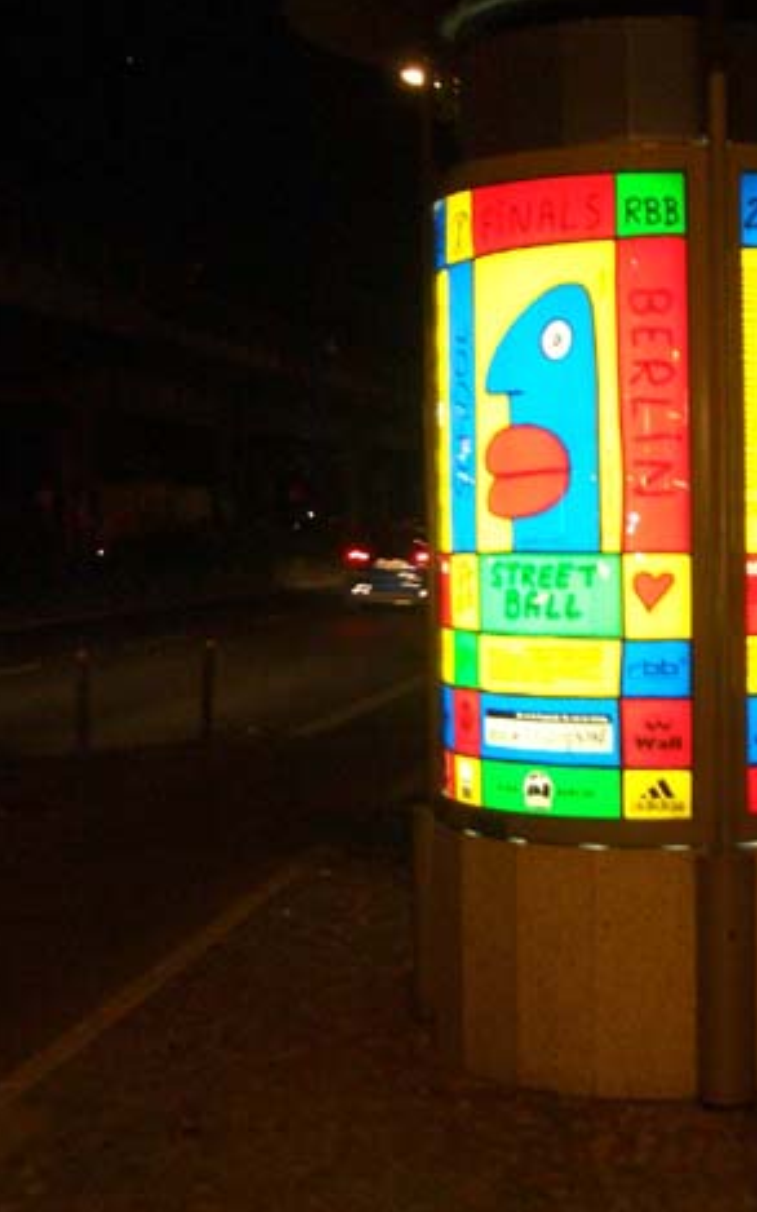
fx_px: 2014
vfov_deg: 33.4
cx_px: 472
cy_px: 519
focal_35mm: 61
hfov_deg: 21.2
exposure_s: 1/10
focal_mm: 8.2
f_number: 3.1
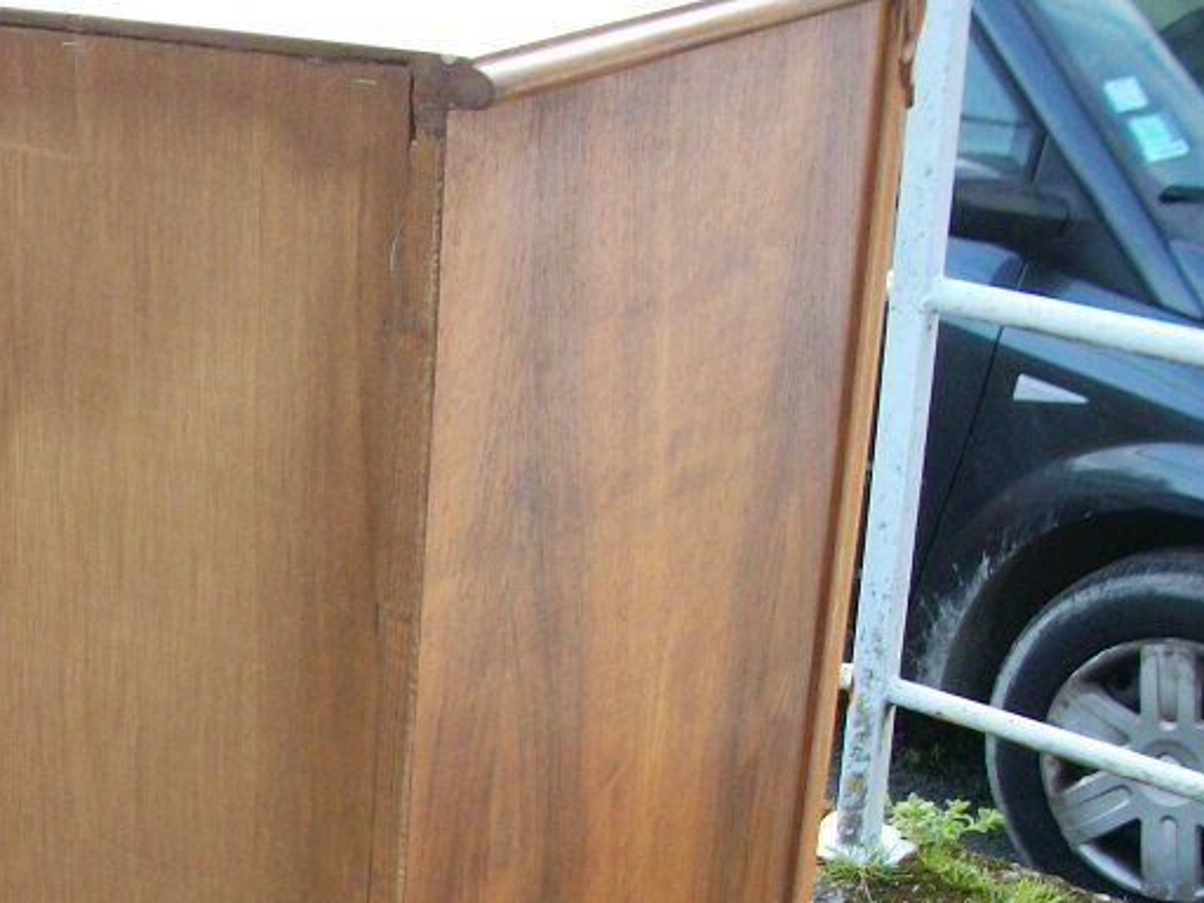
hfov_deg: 23.0
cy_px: 1035
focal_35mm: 80
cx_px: -106
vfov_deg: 17.7
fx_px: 2783
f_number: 2.9
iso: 80
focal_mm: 5.7
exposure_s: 1/80
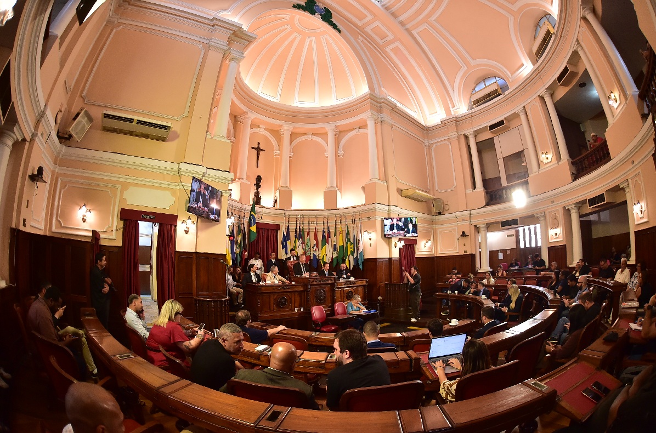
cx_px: 328
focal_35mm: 15
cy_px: 216
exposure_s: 1/160
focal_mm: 15
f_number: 3.5
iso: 2500
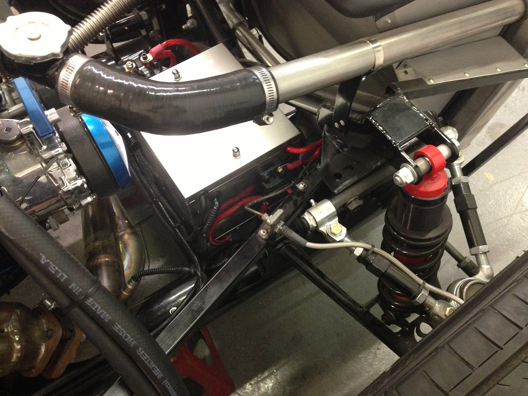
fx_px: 503
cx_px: 264
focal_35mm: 33
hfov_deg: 55.3
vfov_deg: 43.0
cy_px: 198
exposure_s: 1/15
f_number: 2.4
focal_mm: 4.13
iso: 400
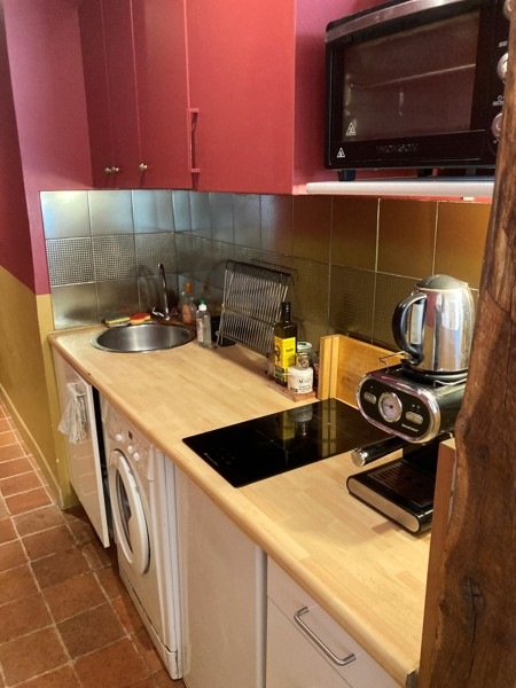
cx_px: 258
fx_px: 557
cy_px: 344
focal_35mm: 28
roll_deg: -0.4
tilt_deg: -14.9
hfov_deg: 49.7
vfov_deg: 63.4
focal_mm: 3.99
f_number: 1.8
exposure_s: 1/40
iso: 400
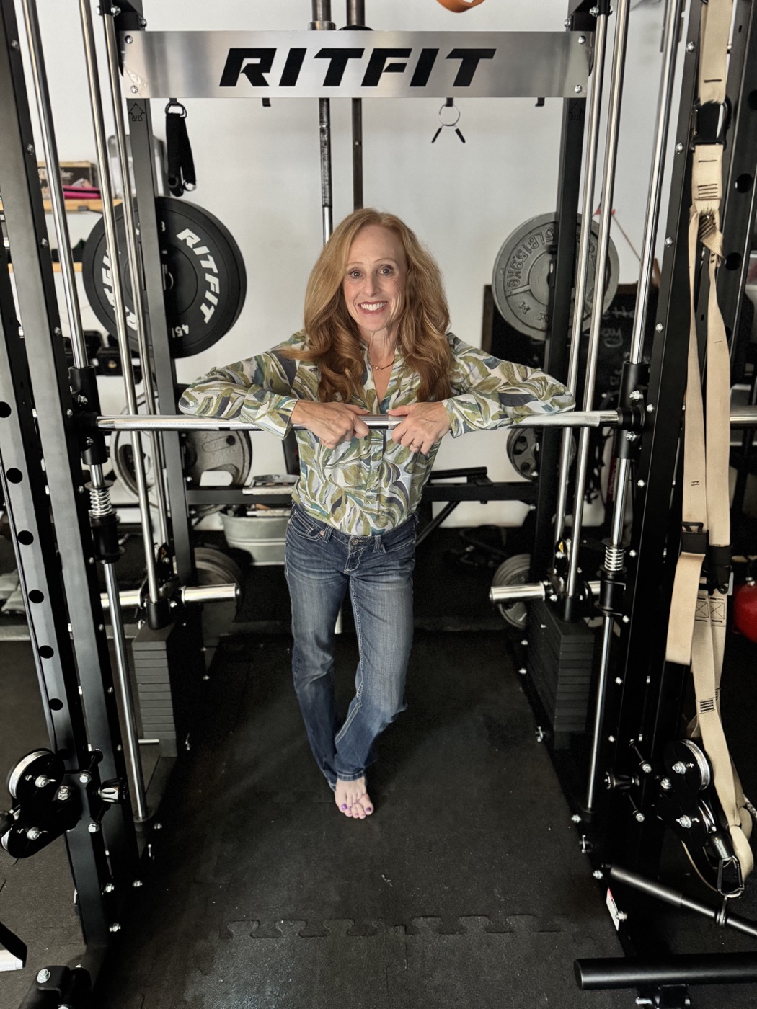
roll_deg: +0.8
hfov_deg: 56.8
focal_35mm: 24
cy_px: 504
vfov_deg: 71.6
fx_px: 700
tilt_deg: -18.1
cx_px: 378
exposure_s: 1/30
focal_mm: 6.76
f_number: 1.78
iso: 1000
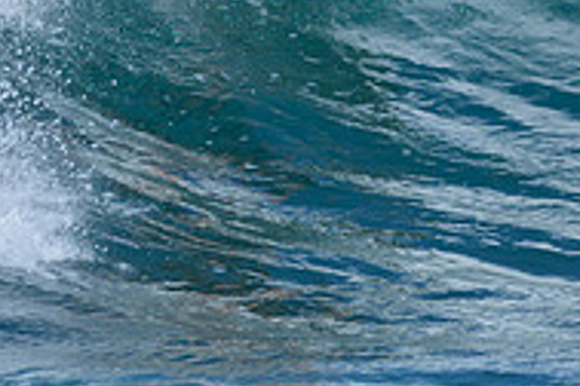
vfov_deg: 0.4
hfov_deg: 0.6
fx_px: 54016
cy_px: -291
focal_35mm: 3353
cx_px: 229
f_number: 6.3
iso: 320
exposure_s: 1/2500
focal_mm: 800
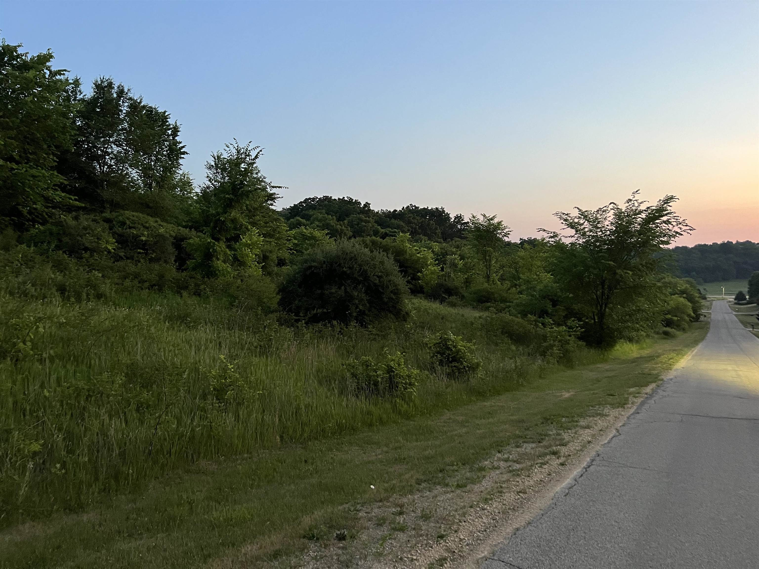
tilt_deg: -0.5
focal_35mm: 26
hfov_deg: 67.3
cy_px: 284
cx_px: 380
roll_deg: +1.5
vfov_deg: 53.1
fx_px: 570
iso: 500
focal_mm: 5.7
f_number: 1.5
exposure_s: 1/43
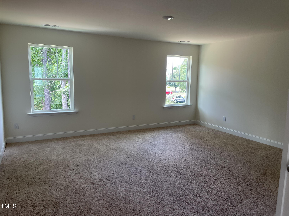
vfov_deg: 54.9
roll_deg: -0.8
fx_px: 209
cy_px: 108
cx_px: 144
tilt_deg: -7.9
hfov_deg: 69.4
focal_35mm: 25
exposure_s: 1/120
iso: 80
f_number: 1.6
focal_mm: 5.1
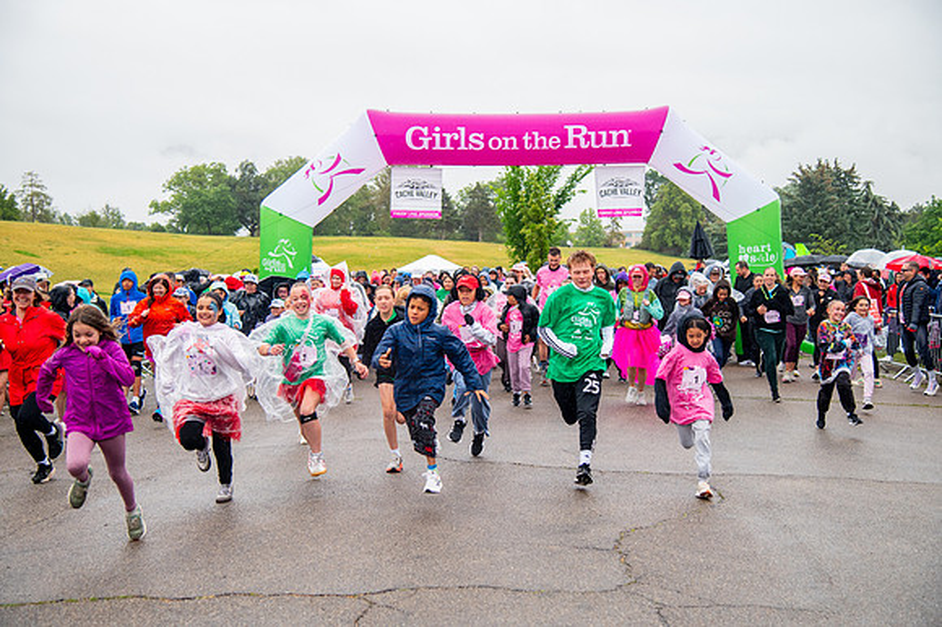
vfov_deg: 27.5
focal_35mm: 49
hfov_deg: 40.4
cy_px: 314
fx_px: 1281
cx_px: 477
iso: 1600
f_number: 4
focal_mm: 48
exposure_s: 1/1250
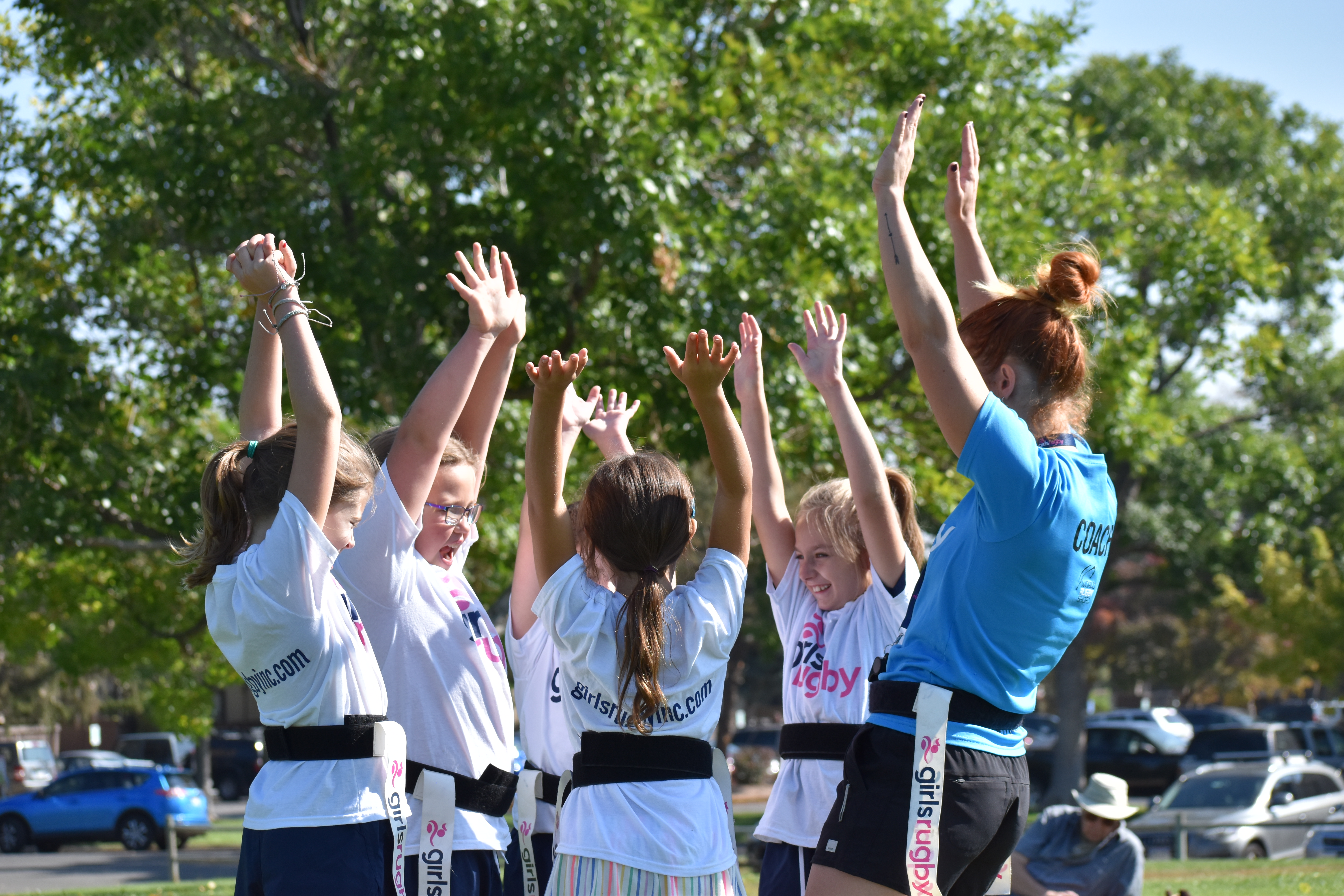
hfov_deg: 19.5
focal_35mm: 105
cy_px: 448
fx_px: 3920
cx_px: 672
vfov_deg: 13.0
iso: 400
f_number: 6.3
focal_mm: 70
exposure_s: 1/1600
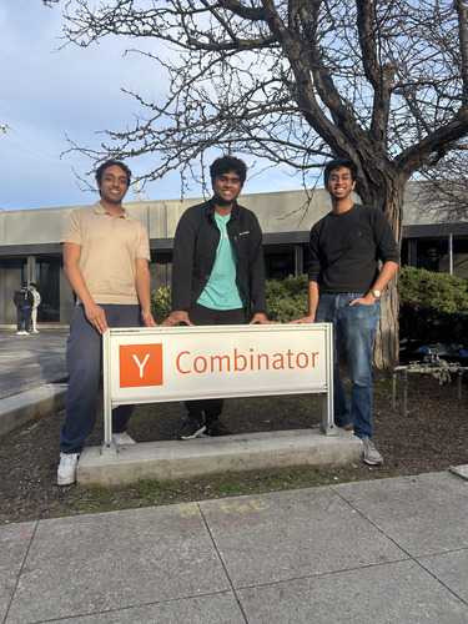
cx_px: 234
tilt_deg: -0.6
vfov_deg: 67.3
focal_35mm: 26
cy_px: 312
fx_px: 469
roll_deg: -0.5
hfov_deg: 53.1
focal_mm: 5.7
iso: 50
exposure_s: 1/1266
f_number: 1.5
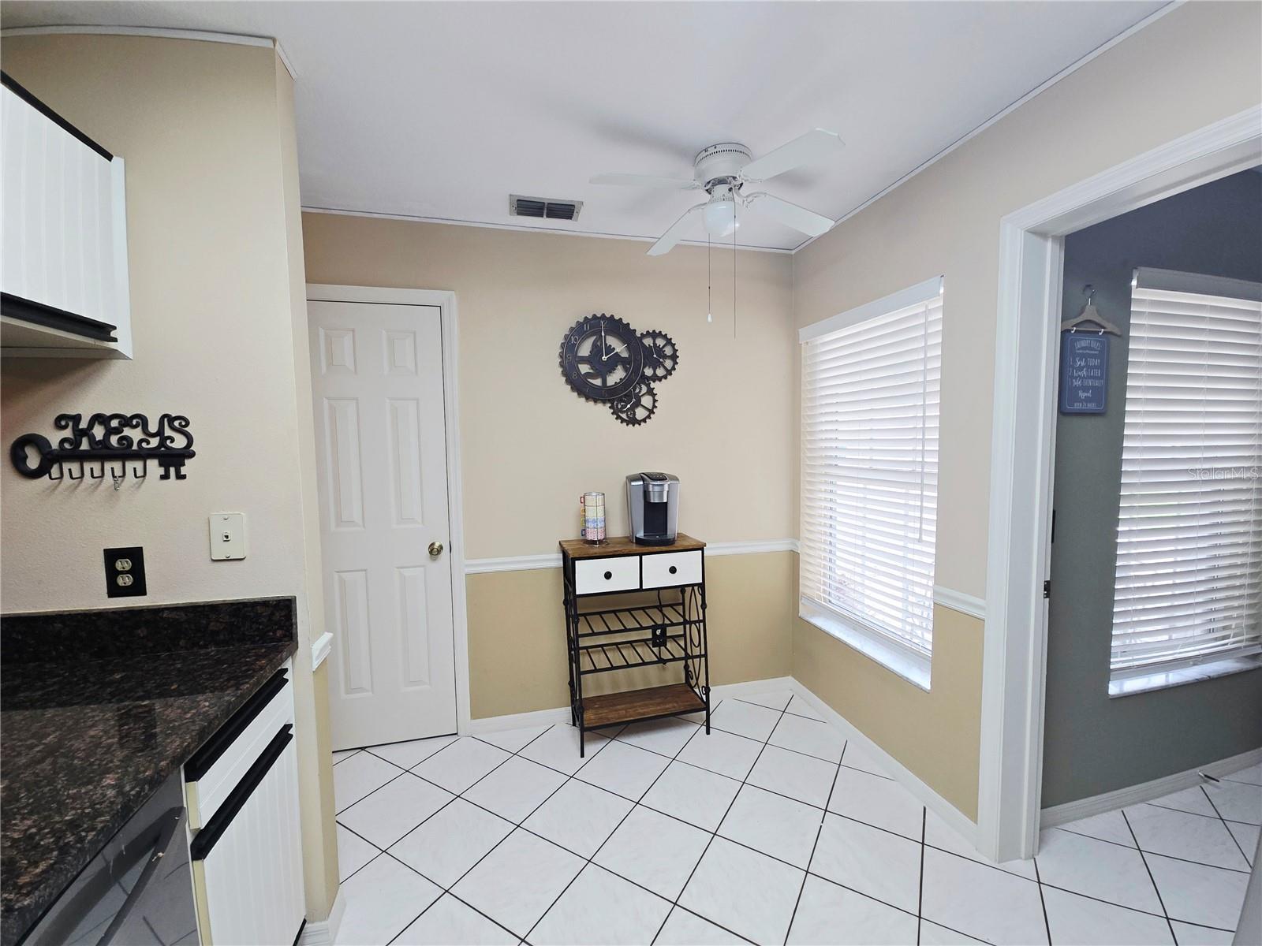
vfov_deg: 89.9
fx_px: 474
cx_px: 631
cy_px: 473
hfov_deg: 106.2
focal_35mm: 13
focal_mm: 2.2
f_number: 2.2
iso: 64
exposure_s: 1/60.2
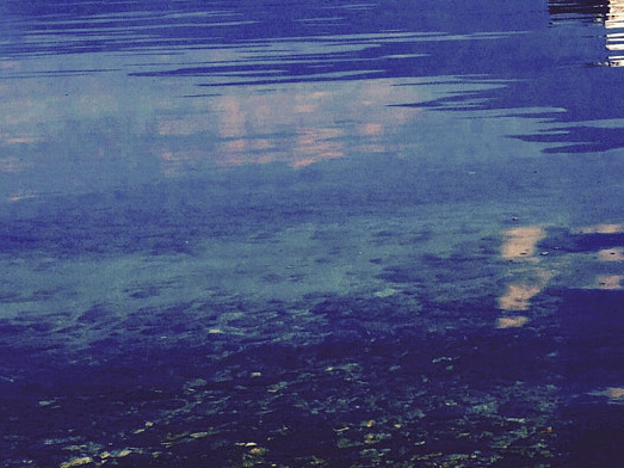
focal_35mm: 101
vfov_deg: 14.6
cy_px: 278
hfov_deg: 17.8
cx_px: 876
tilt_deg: -7.7
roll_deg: +2.0
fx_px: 1820
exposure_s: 1/968
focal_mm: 4.12
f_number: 2.4
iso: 50
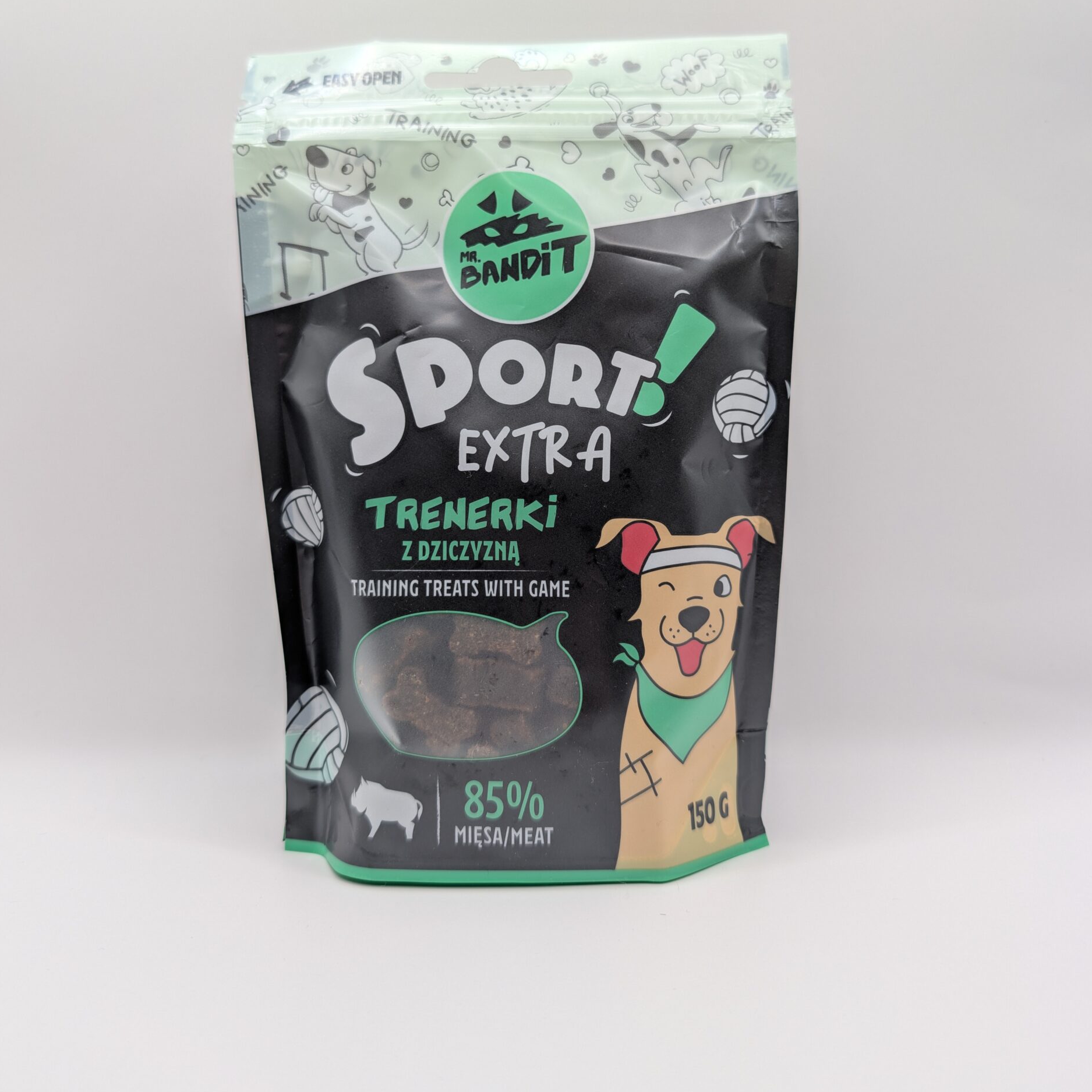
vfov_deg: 55.2
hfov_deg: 55.6
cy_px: 441
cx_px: 537
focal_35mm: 29
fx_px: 1035
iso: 21
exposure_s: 1/88
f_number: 1.68
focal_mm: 6.9
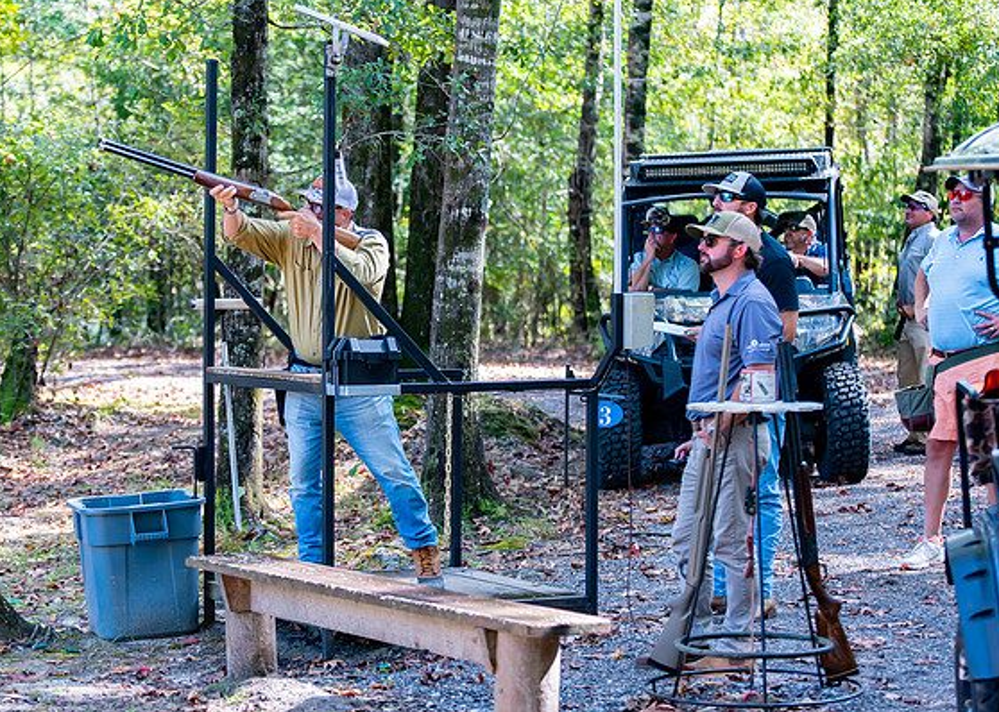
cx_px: 432
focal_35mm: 99
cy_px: 341
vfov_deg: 14.5
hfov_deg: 20.2
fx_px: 2808
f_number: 2.8
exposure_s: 1/320
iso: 400
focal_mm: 85
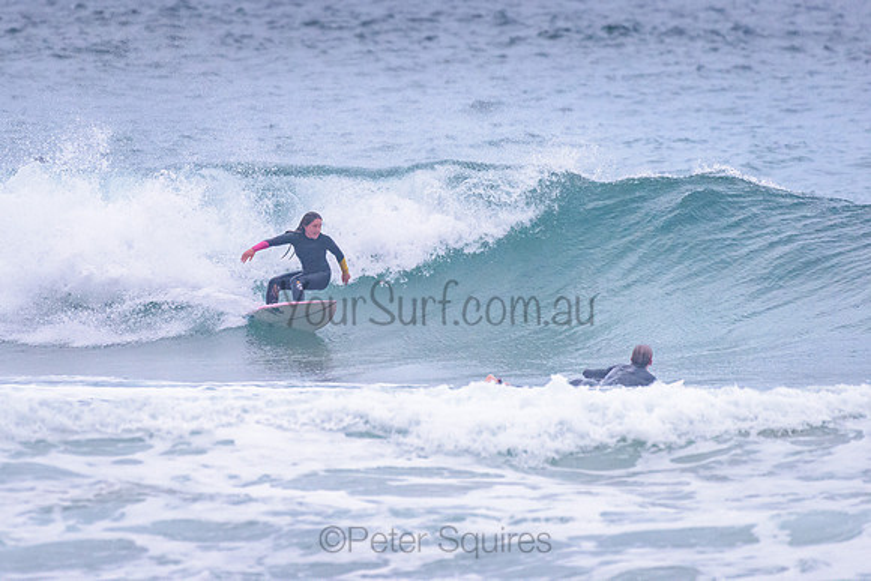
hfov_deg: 3.4
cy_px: 225
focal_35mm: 613
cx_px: 338
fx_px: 14832
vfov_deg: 2.2
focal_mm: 500
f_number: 5.6
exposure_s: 1/2000
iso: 2200
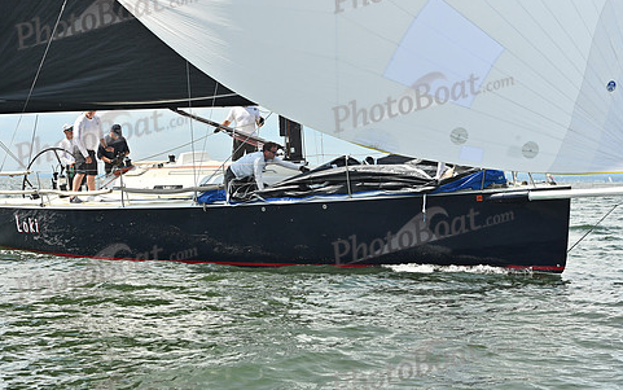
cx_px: 266
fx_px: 1461
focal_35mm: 86
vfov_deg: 15.2
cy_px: 185
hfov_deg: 24.1
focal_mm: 70
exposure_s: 1/1600
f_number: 5.6
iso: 320
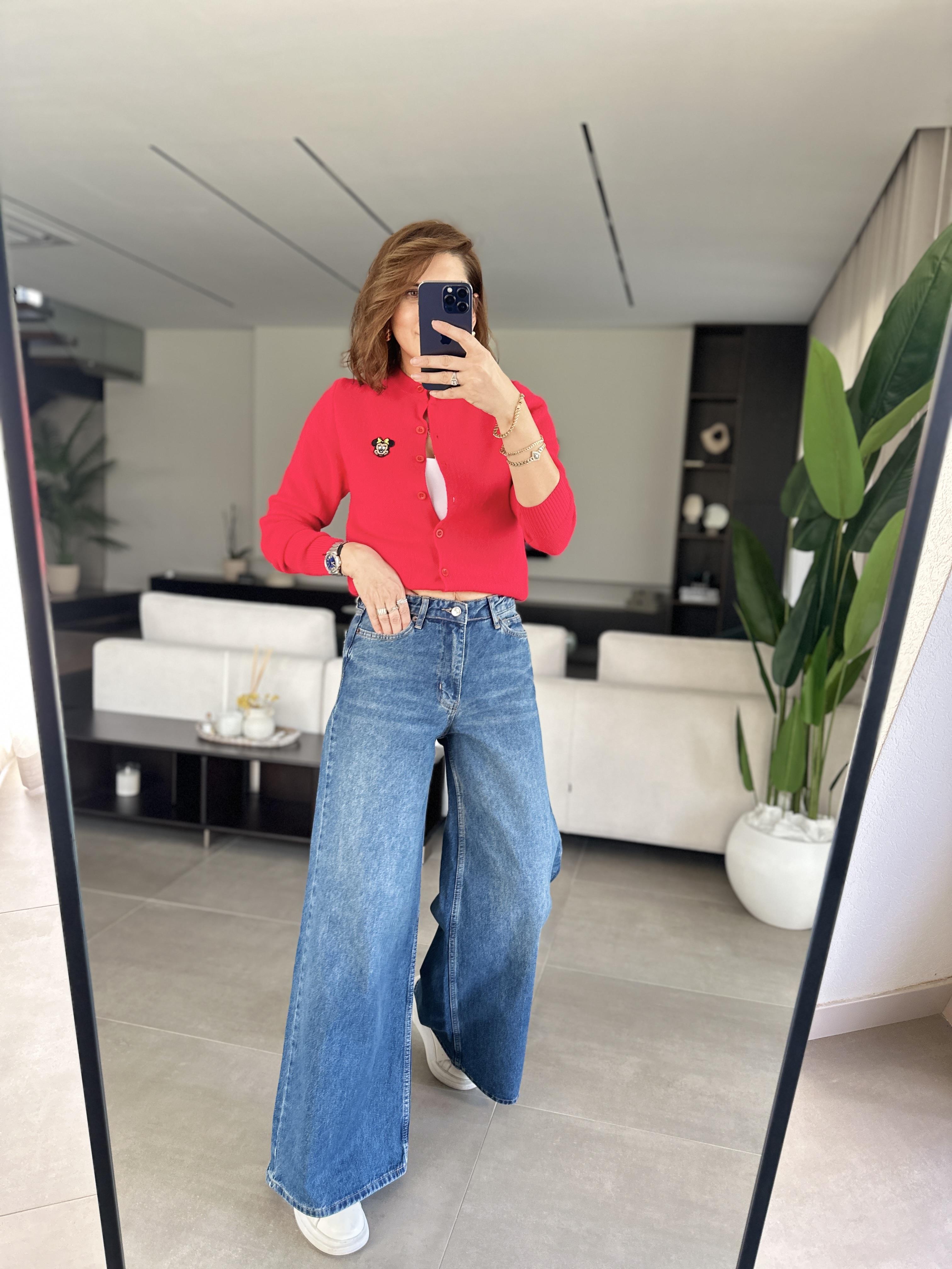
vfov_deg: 71.6
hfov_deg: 56.8
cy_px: 634
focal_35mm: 24
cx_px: 476
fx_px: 880
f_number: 1.78
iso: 250
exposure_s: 1/65
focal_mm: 6.86
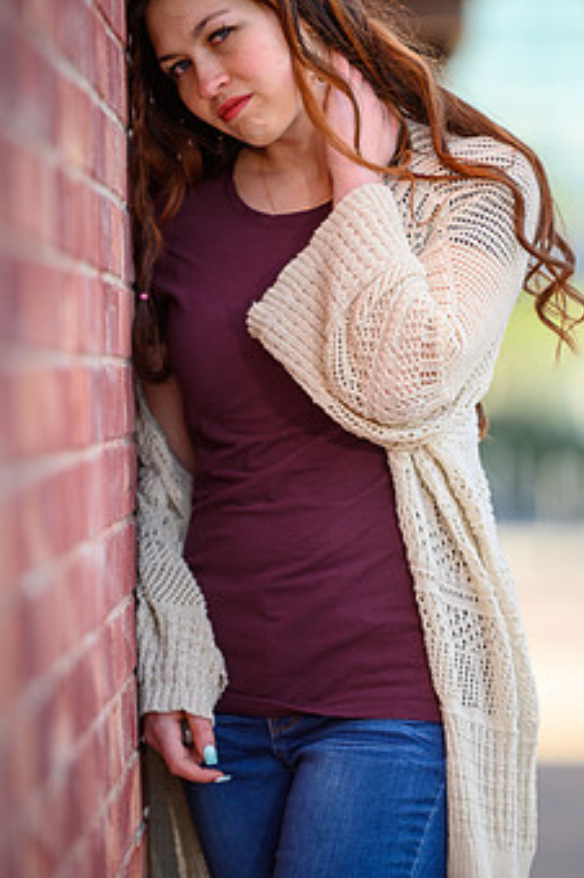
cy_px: 405
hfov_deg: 5.2
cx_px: 385
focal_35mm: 265
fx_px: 6461
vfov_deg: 7.8
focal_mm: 200
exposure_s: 1/320
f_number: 2.8
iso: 100
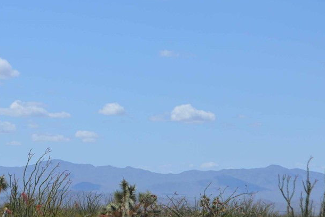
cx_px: 145
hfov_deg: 14.0
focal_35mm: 147
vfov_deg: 9.3
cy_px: 171
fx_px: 1327
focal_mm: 55
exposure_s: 1/2000
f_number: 7.1
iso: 400
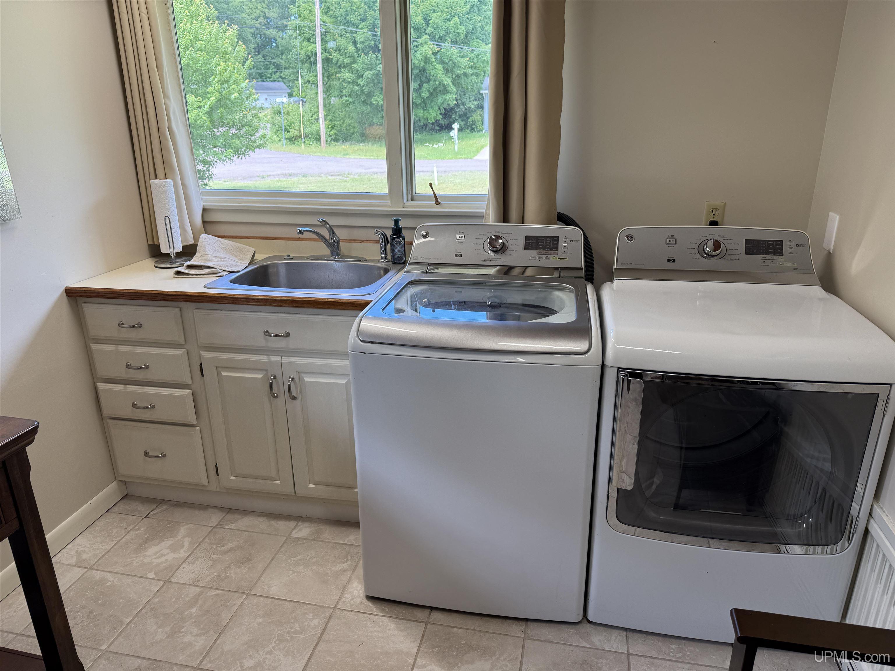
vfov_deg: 56.8
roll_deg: +1.0
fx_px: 621
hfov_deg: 71.6
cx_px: 448
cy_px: 336
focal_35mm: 24
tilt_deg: -18.7
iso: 80
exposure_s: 1/161
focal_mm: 6.76
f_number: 1.78
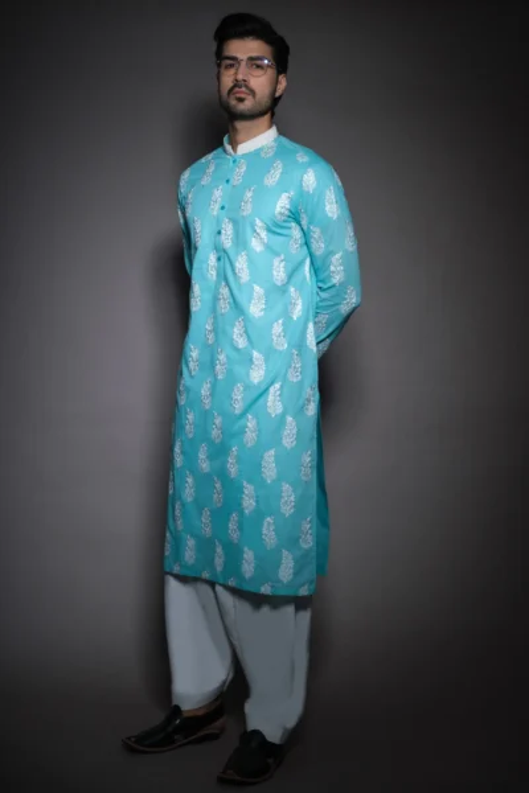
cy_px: 396
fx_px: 1124
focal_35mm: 51
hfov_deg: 26.5
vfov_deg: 38.9
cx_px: 264
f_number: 4
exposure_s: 1/250
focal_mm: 34.3
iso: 200
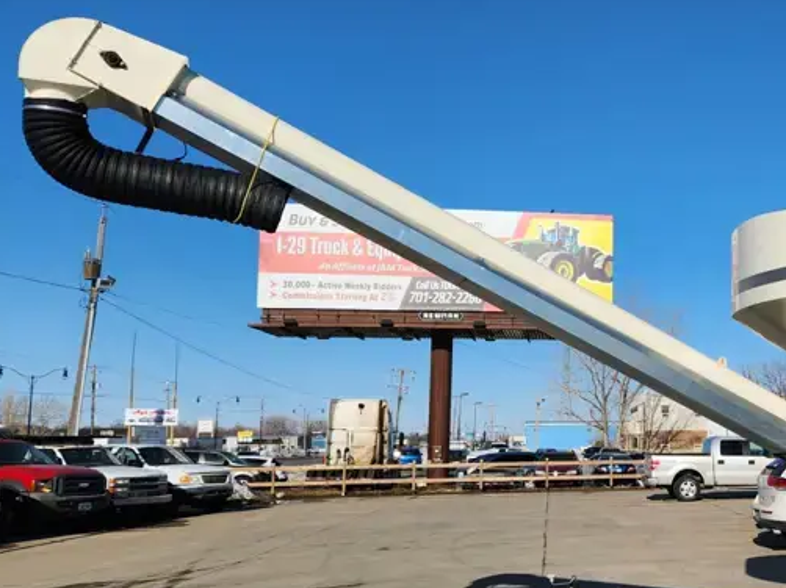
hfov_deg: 39.7
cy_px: 346
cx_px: 711
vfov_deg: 32.8
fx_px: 999
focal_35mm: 44
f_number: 1.8
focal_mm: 5.4
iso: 20
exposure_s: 1/3531
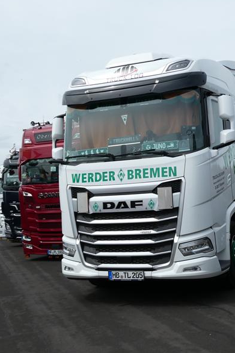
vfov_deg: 44.5
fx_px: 431
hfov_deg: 30.3
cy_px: 173
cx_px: 153
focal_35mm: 44
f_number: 3.5
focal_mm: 5.4
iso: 80
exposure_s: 1/800
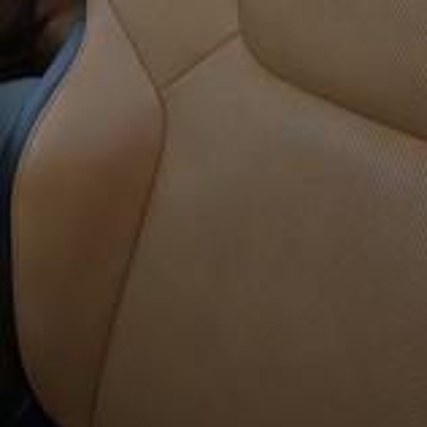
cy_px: -73
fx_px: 865
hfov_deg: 26.5
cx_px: 22
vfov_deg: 25.2
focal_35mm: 62
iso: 8000
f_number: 7.1
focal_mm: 18
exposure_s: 1/25
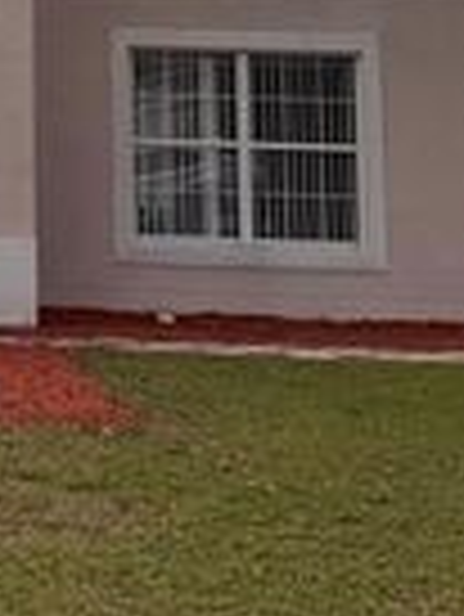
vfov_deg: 15.9
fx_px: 2088
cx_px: -284
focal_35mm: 117
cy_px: -214
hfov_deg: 12.0
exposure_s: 1/5714
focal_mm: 6.76
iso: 80
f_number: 1.78
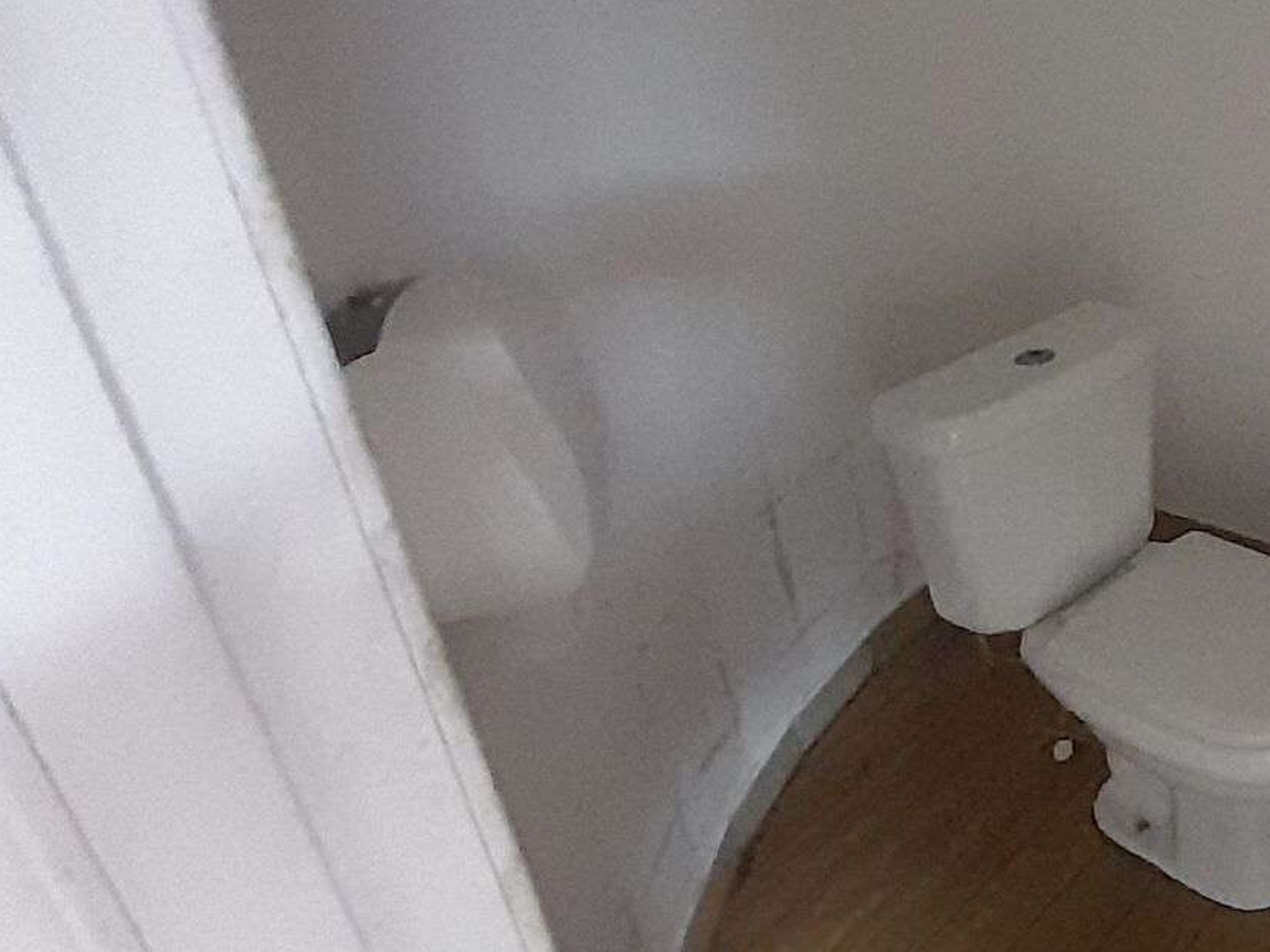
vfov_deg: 46.2
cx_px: 1310
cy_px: 331
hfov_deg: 47.9
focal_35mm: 30
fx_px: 1101
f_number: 2.2
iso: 800
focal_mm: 1.13
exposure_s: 1/20
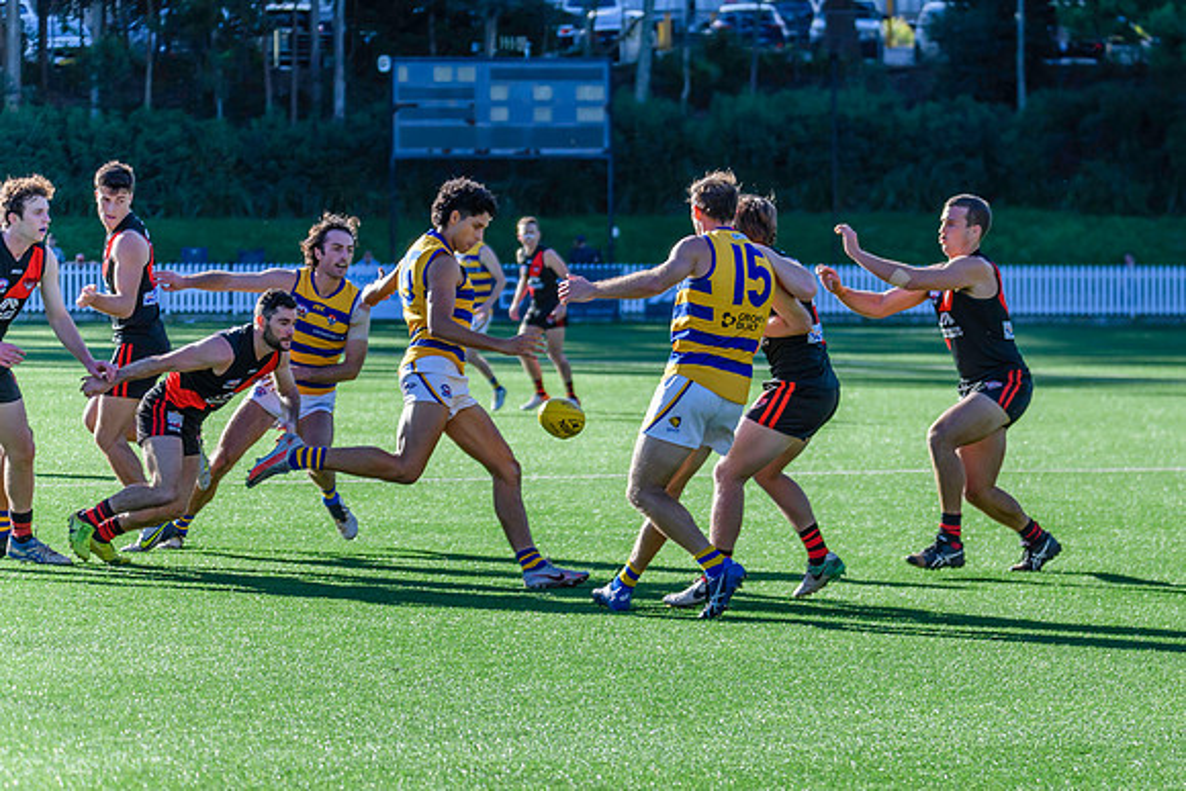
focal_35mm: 195
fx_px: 6430
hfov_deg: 10.5
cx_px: 757
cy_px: 339
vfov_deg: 7.0
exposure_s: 1/2000
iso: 800
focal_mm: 150
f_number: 5.6
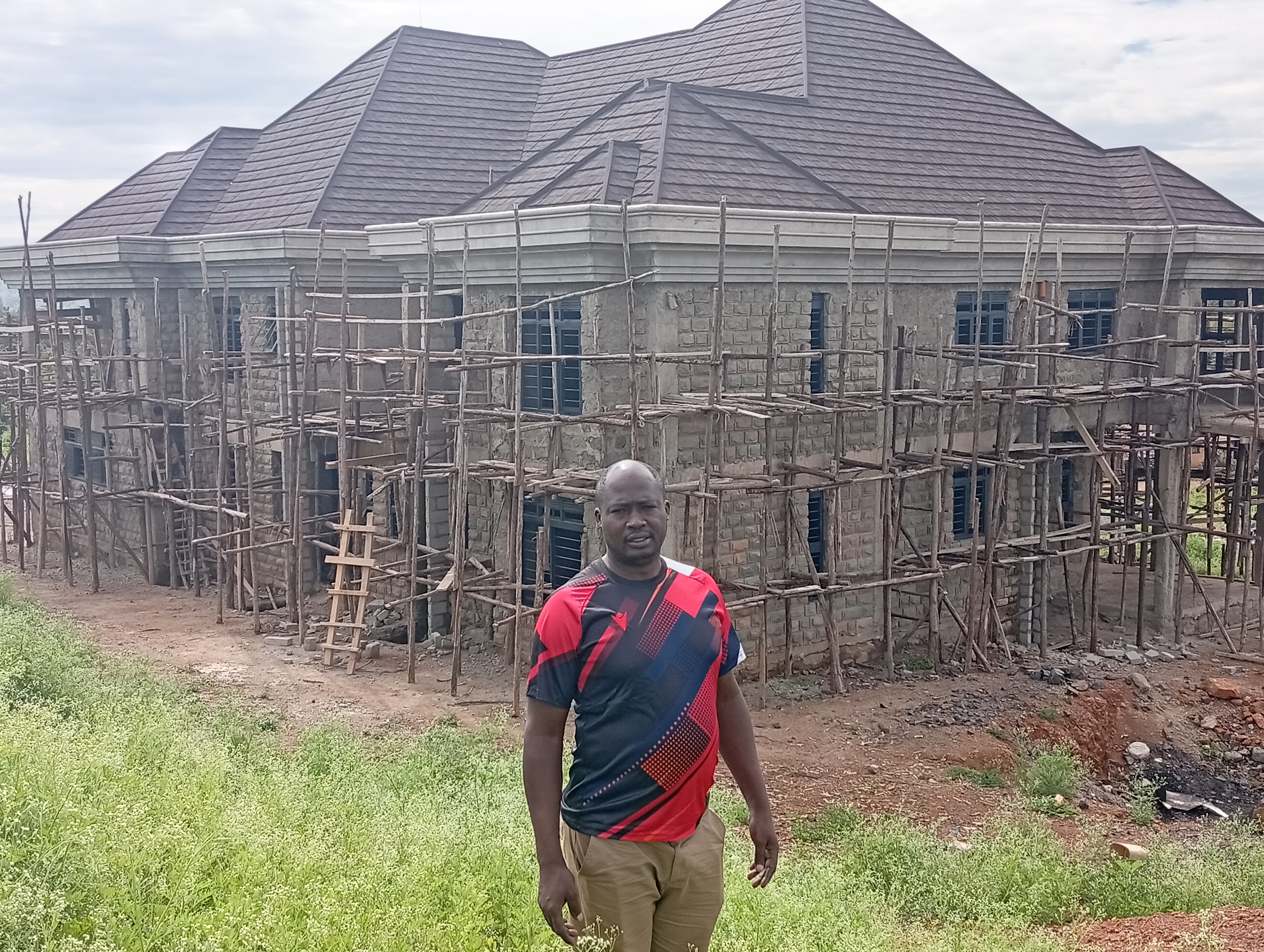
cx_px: 632
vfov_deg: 34.4
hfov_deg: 44.7
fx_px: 1536
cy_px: 476
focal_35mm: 42
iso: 50
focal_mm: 3.98
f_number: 1.8
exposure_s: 1/230
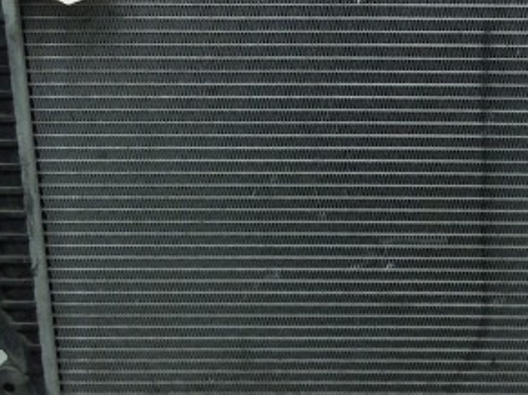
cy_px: 199
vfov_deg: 26.5
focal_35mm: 55
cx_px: 416
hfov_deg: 34.0
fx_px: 839
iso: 220
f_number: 3.1
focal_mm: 4.5
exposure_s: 1/250
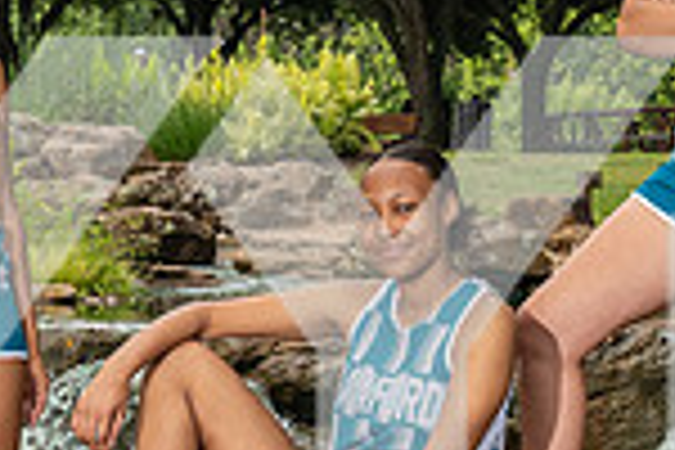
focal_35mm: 186
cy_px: 277
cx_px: 580
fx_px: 3487
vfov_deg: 7.4
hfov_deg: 11.0
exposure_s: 1/250
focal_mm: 48
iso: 250
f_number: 8
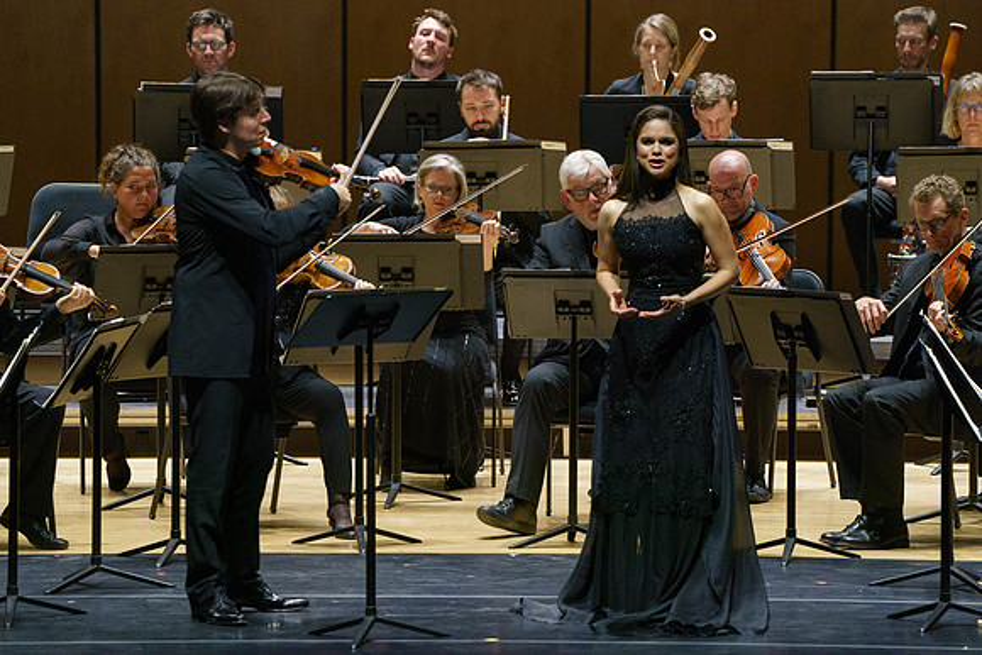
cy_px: 328
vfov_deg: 4.3
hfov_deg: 6.4
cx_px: 491
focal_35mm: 321
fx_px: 8758
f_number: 7.1
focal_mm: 321
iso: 3200
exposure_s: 1/250
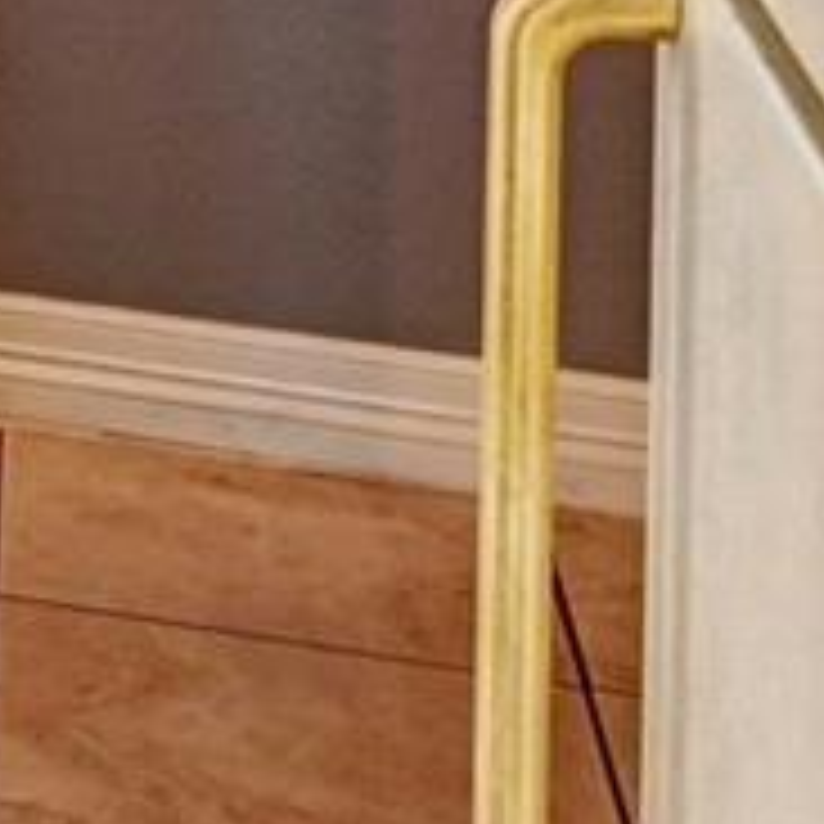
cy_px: -991
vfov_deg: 11.4
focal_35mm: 133
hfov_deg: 10.5
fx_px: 3582
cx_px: -1405
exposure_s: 1/3.33
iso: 400
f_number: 8
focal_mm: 14
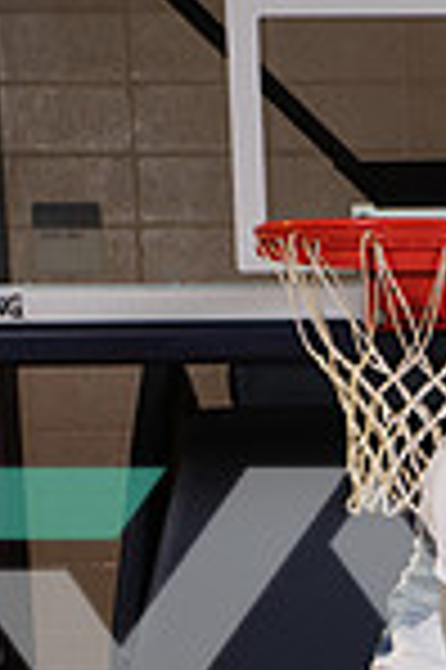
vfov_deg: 13.5
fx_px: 2701
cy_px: 926
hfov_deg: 9.3
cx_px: 568
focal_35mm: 145
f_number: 7.1
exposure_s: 1/320
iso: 320
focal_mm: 48
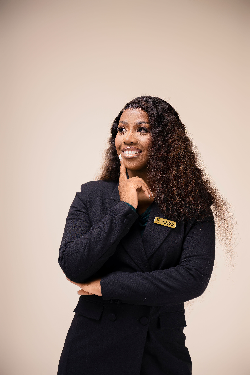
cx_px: 125
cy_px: 188
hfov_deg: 19.5
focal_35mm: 70
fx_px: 729
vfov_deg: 28.8
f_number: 4
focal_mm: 70
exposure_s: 1/200
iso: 100
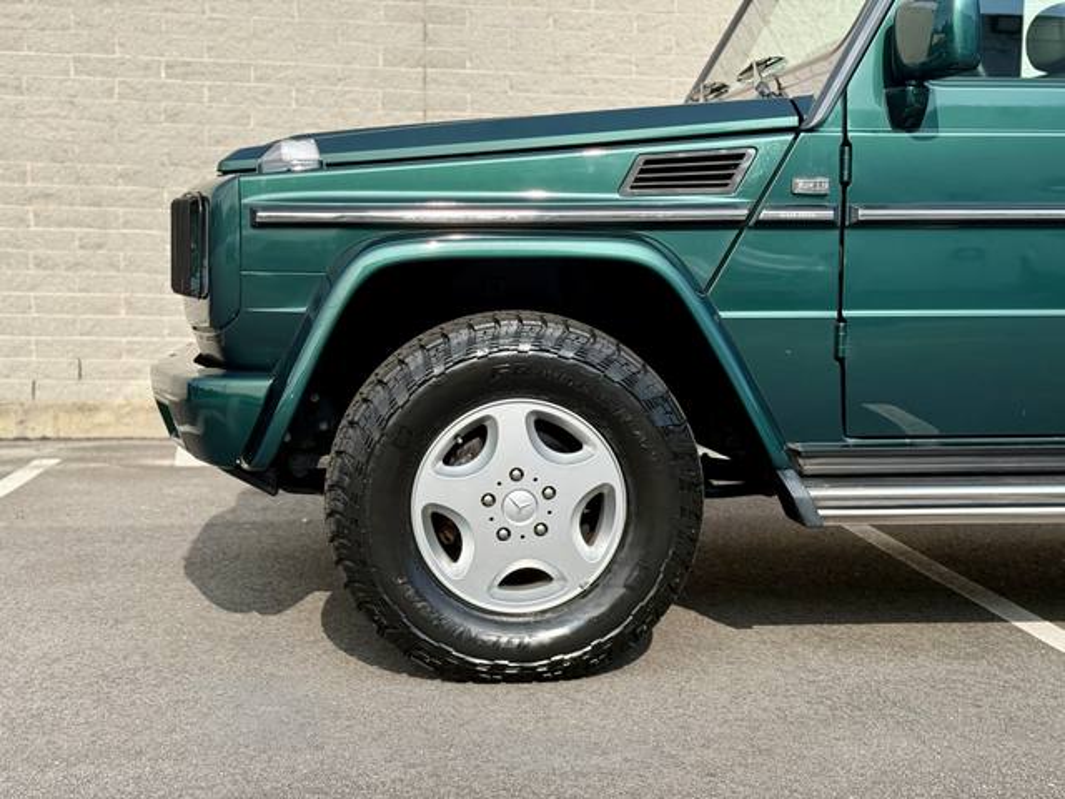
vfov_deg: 30.3
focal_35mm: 48
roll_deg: -1.3
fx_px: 1477
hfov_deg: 39.7
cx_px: 532
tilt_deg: -3.5
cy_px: 400
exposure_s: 1/3891
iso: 100
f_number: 1.78
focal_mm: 6.76
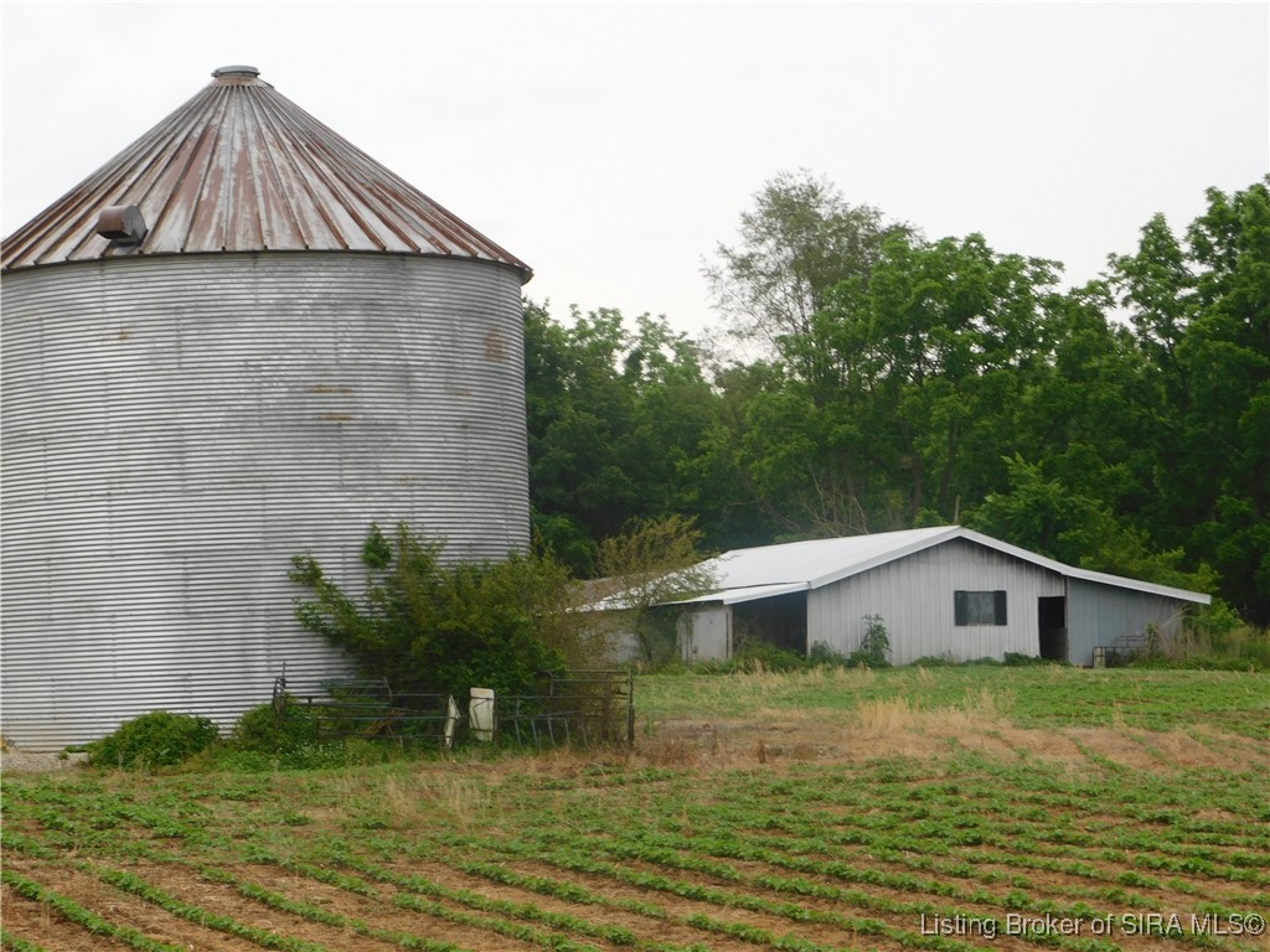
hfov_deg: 24.4
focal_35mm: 80
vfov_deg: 18.4
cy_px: 476
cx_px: 635
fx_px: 2935
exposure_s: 1/60
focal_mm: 14.2
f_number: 4.4
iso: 125
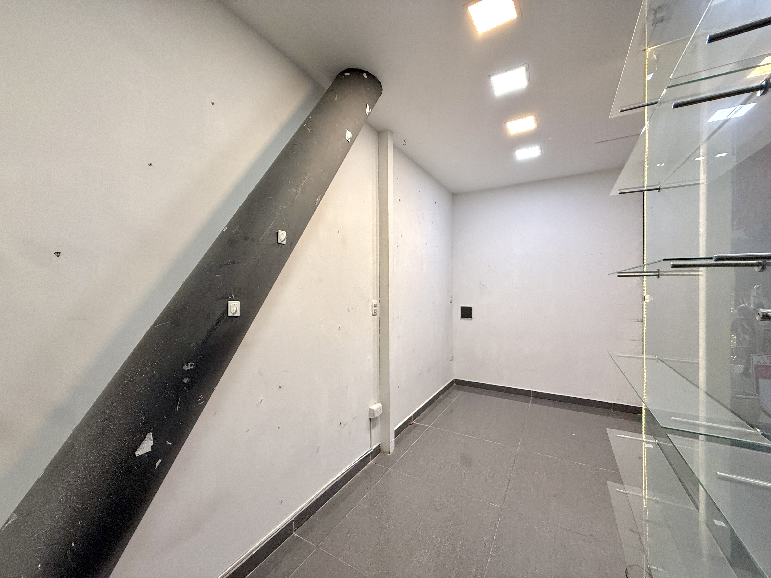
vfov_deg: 85.7
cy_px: 289
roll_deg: +0.5
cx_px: 386
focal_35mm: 14
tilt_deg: -0.6
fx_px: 312
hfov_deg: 102.1
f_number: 2.2
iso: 250
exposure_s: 1/120
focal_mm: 2.22
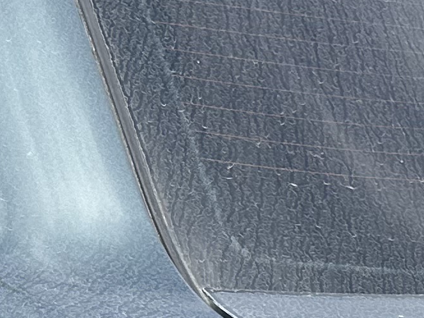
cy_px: 648
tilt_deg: -21.6
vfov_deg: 9.5
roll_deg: -16.0
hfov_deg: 12.8
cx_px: 631
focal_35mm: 146
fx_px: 1788
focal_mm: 6.86
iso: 80
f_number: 1.78
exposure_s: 1/1517
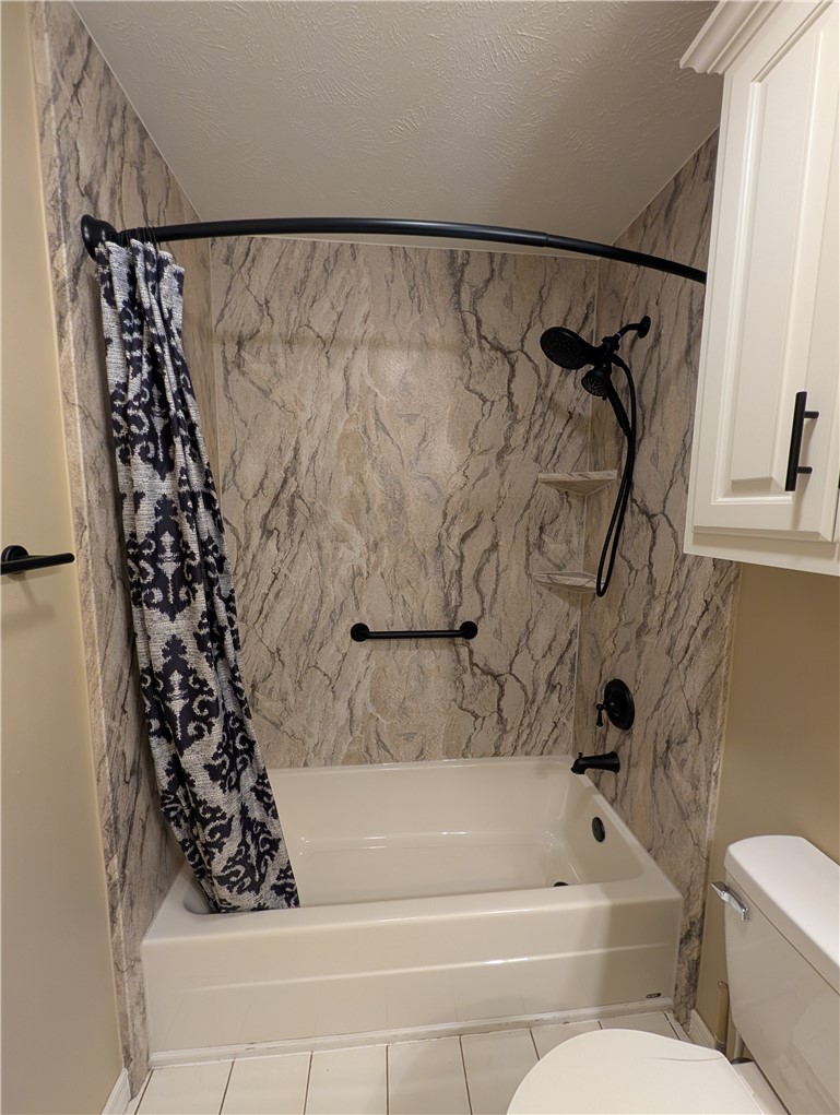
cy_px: 558
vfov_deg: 110.4
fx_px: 387
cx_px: 420
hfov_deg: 94.7
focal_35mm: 12
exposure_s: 1/40
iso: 201
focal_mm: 2.02
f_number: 1.7
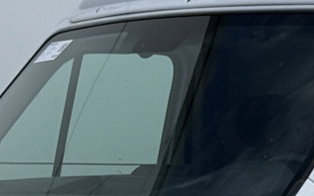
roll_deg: +0.5
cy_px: 291
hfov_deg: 8.3
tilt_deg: -3.2
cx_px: 414
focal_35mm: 250
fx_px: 2138
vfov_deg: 5.2
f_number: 1.78
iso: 64
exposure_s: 1/3226
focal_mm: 6.76
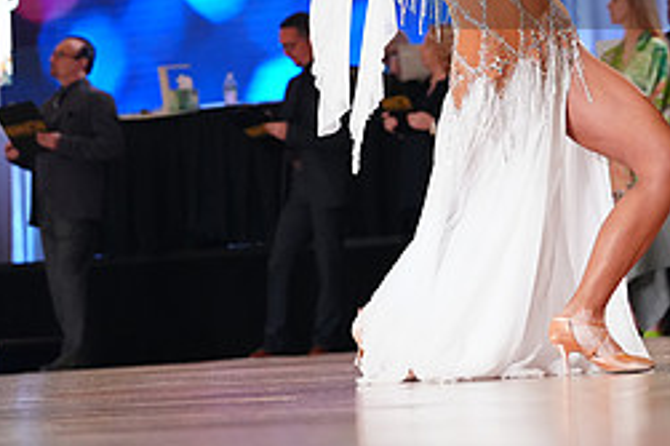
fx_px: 3310
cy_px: -41
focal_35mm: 178
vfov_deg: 7.7
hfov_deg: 11.4
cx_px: 718
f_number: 3.2
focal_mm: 77
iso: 3200
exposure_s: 1/640
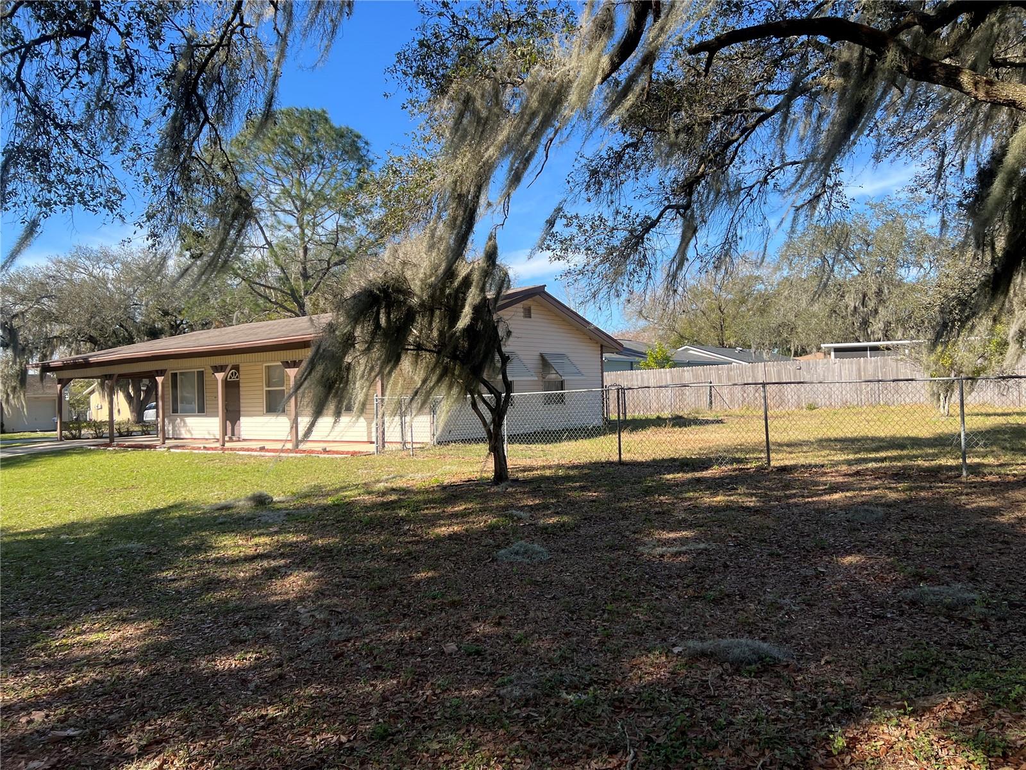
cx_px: 513
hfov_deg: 67.3
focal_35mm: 26
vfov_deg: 53.1
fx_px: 771
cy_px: 385
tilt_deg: +0.1
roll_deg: +1.3
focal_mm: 5.7
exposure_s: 1/1645
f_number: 1.5
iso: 50
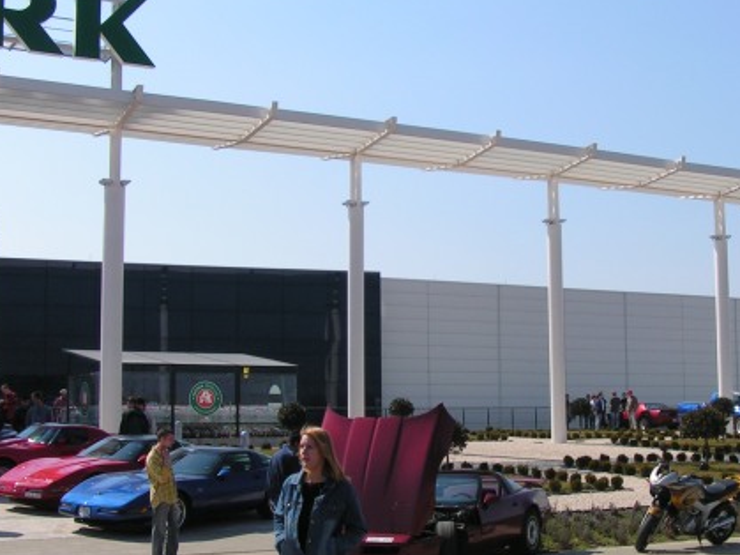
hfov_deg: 32.9
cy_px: 288
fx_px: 1240
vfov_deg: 25.2
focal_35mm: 58
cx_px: 496
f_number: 5.6
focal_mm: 6.3
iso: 50
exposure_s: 1/500
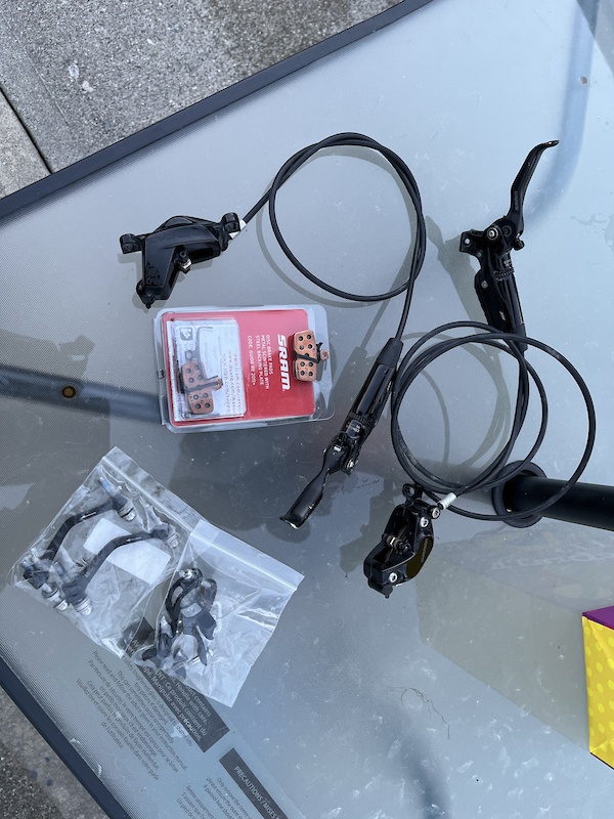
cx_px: 307
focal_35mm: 26
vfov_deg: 67.3
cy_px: 410
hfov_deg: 53.1
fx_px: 615
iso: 100
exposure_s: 1/121
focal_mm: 5.1
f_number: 1.6
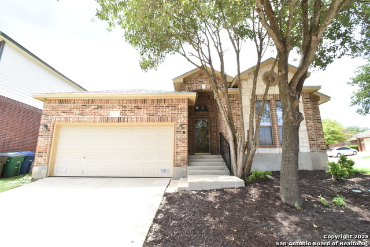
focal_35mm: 15
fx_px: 154
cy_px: 124
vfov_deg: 77.4
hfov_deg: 100.4
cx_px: 185
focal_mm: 10
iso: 100
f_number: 22
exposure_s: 1/6
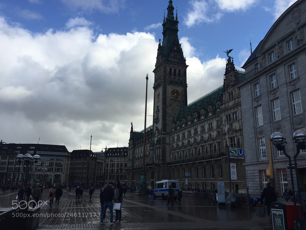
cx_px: 153
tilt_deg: +14.4
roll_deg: -1.9
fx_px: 256
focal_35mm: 29
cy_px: 115
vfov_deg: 48.2
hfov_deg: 61.7
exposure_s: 1/1799
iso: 32
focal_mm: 4.15
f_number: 2.2
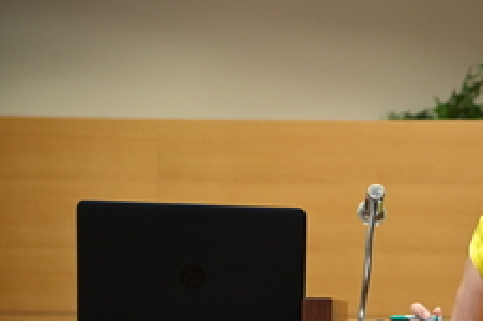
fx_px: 2934
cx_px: 474
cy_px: 290
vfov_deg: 6.2
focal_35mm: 219
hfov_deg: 9.4
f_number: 4
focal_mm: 110
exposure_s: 1/125
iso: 1600
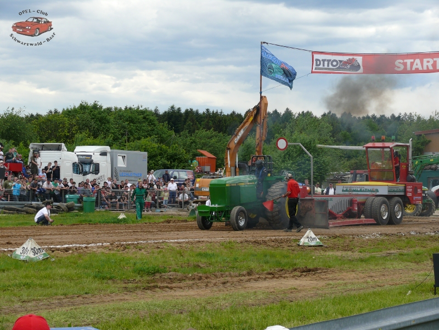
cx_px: 220
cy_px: 165
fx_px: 1306
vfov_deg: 14.4
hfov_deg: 19.1
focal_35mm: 103
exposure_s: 1/250
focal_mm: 21.7
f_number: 5
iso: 100
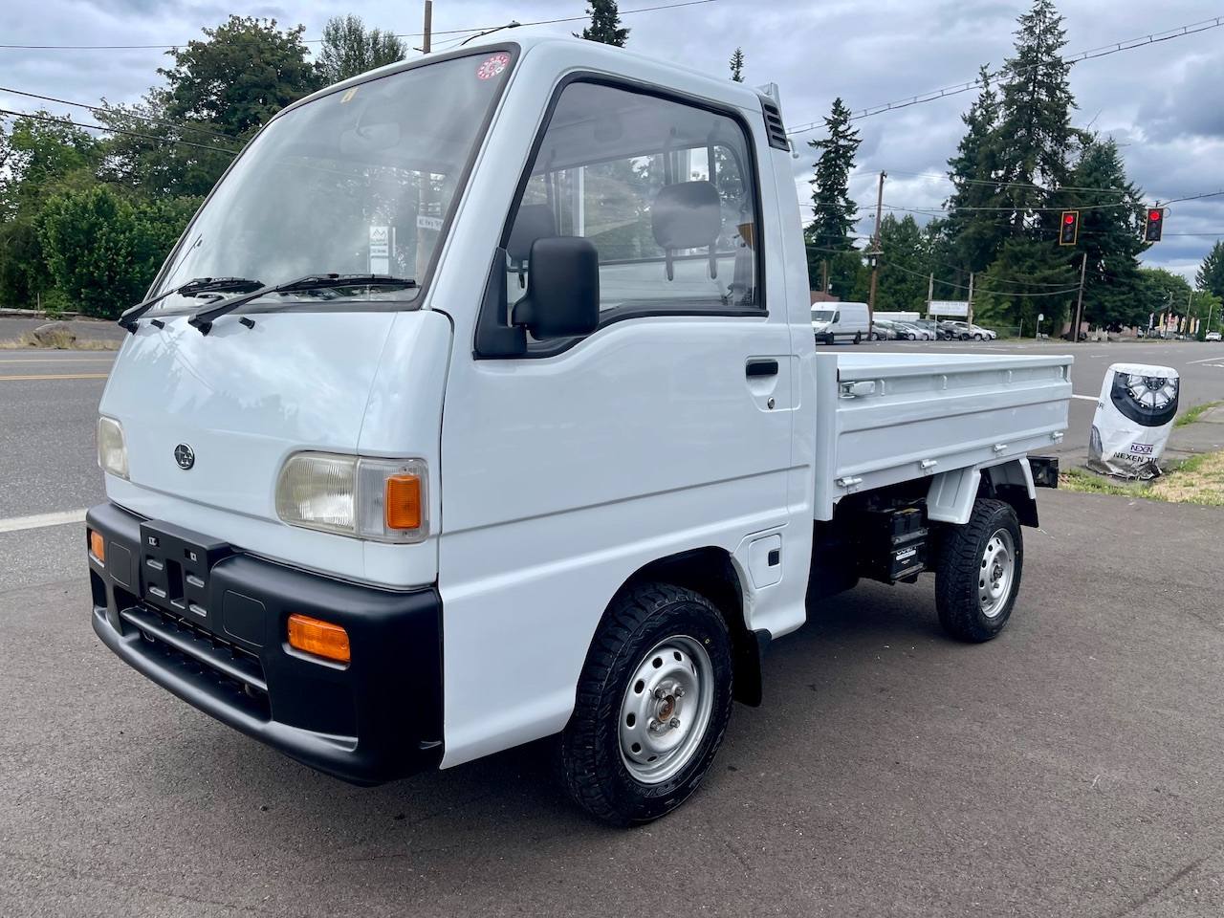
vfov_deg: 54.9
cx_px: 612
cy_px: 459
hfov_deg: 69.4
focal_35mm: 25
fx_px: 884
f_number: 1.6
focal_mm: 5.1
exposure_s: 1/3257
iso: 32
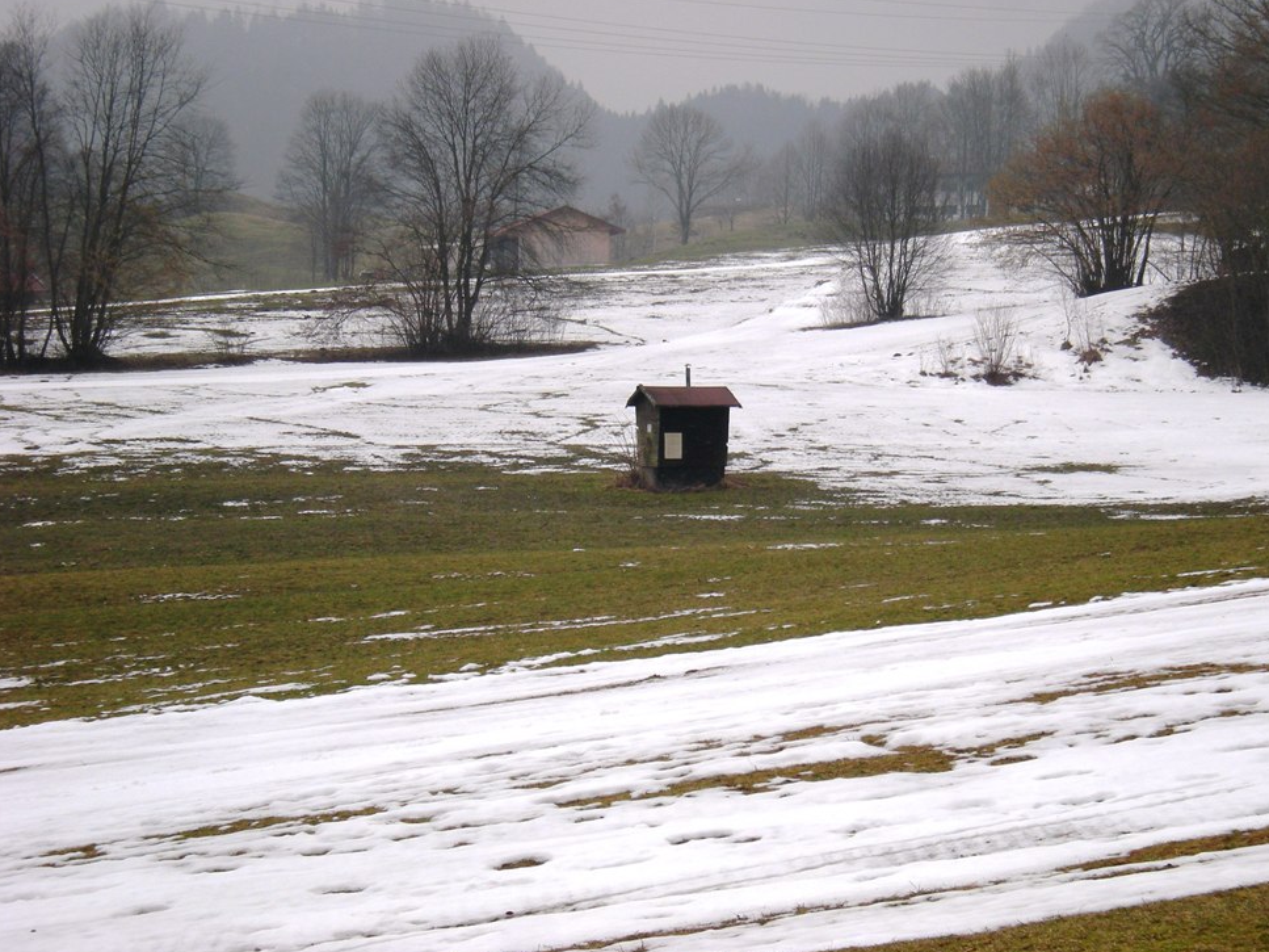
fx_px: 3959
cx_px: 668
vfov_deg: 13.7
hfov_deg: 18.2
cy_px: 467
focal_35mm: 108
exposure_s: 1/105
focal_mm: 17
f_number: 5.6
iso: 64
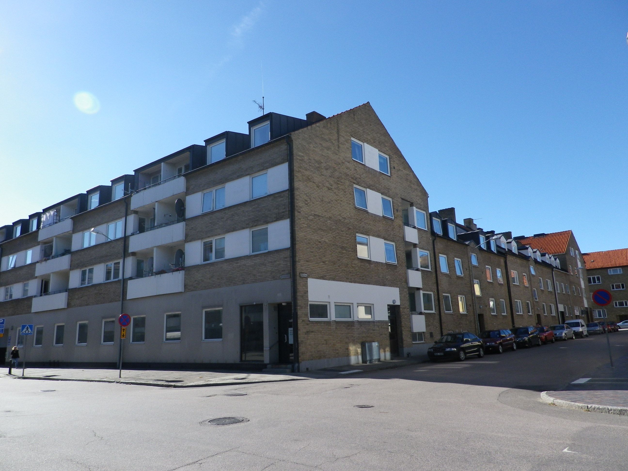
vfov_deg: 54.9
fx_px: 454
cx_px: 314
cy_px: 236
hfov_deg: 69.4
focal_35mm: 25
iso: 80
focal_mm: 4.5
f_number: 3.5
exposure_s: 1/640
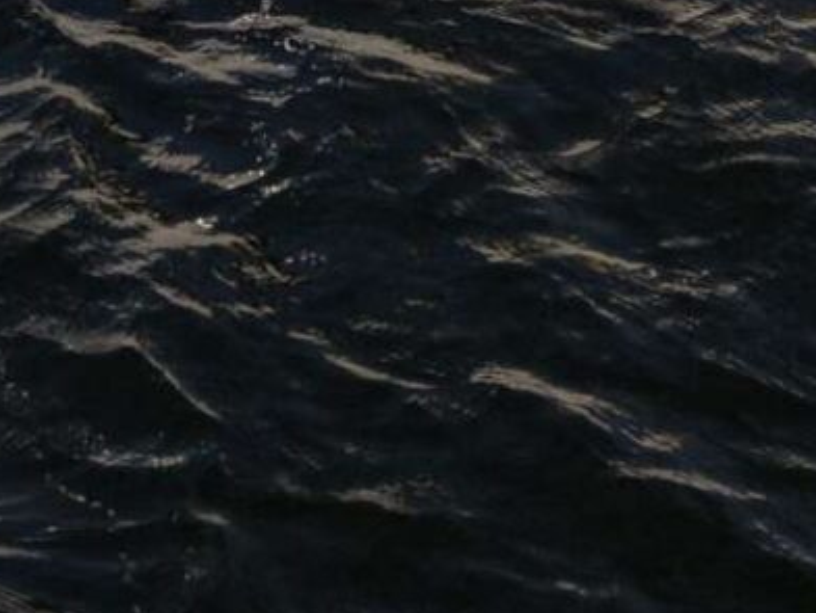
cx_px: 85
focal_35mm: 122
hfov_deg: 15.9
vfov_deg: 10.5
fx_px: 2877
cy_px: -842
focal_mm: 8.67
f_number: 1.8
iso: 150
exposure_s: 1/1000
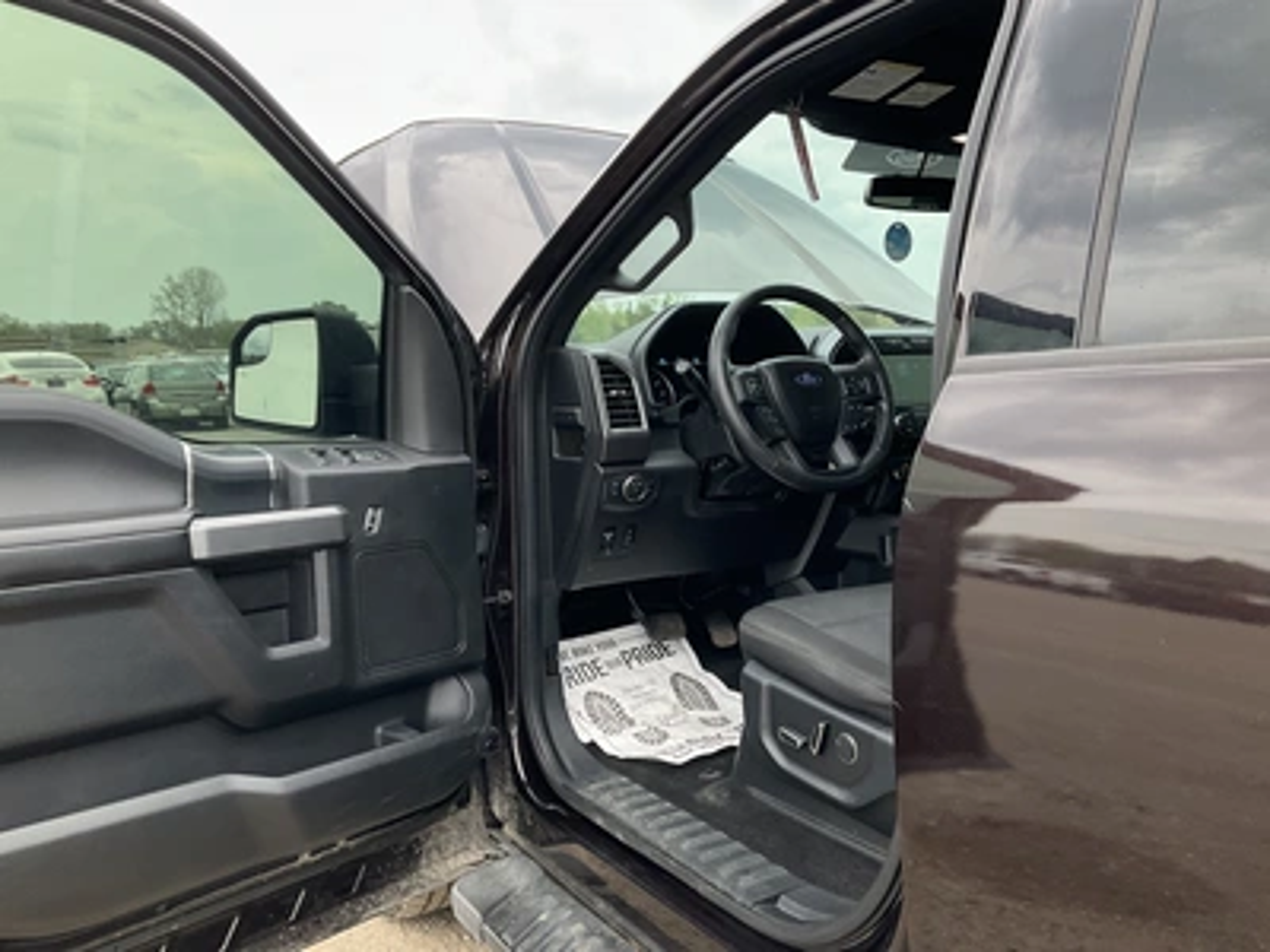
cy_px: 476
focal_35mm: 29
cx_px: 635
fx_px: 1064
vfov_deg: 48.2
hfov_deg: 61.7
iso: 25
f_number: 1.8
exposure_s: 1/254
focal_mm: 3
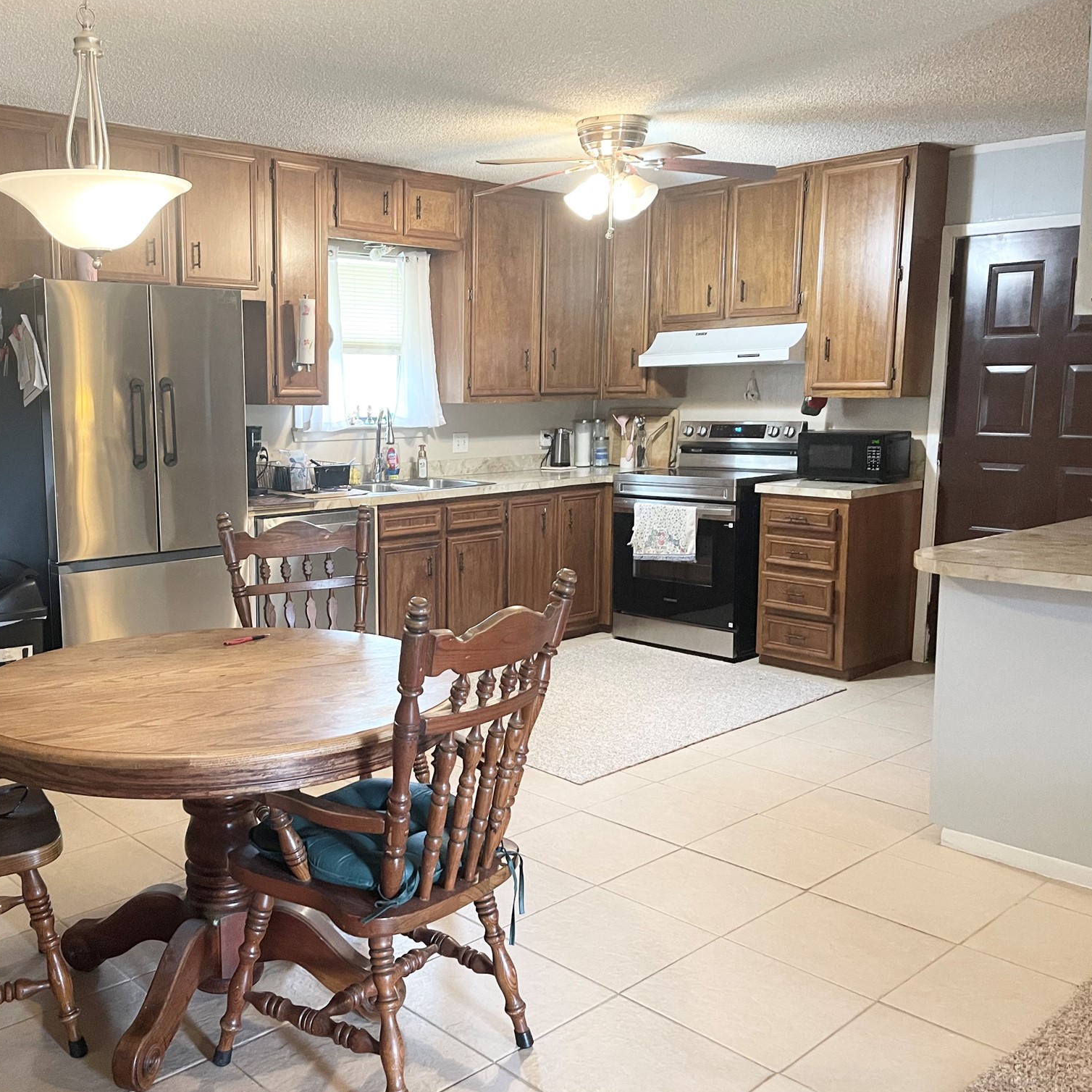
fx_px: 1071
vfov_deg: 54.0
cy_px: 540
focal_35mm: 30
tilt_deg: -8.8
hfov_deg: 53.3
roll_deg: -0.5
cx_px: 396
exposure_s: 1/60
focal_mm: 5.1
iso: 400
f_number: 1.6
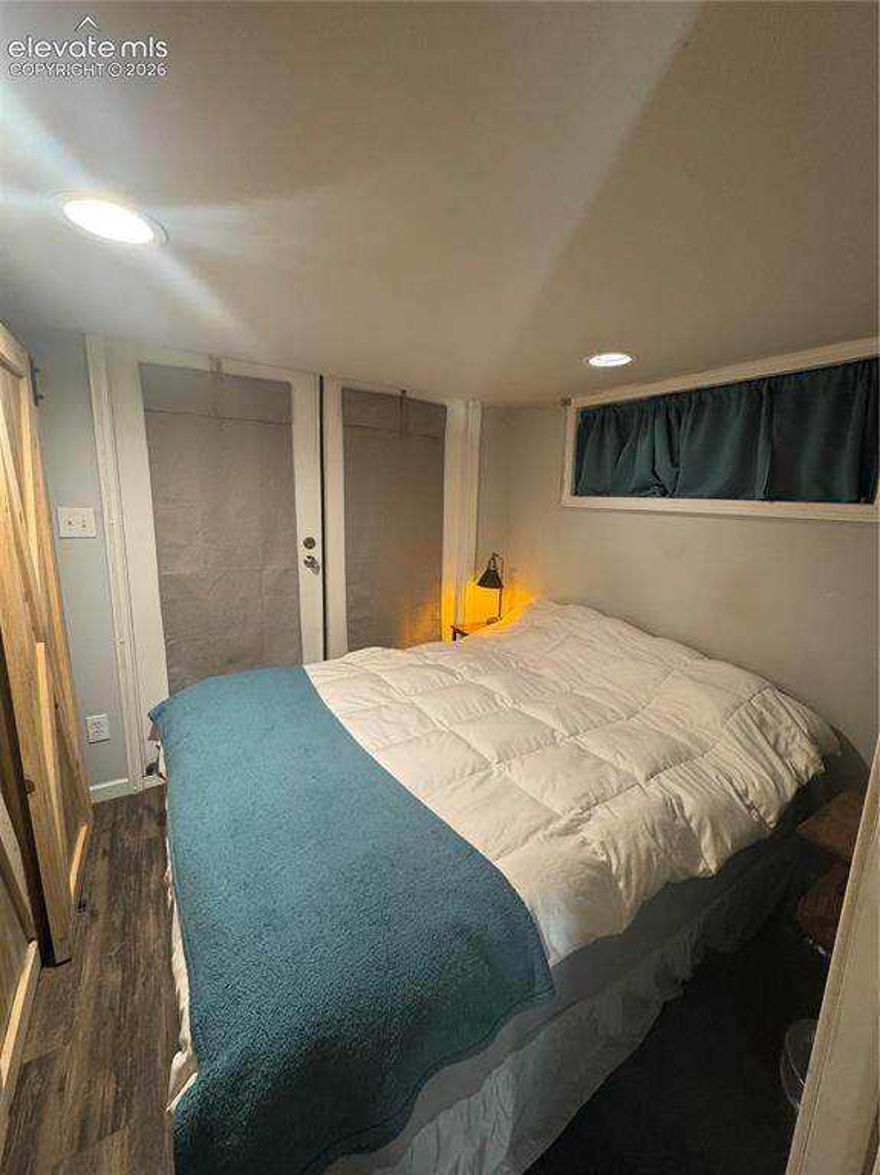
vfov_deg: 102.1
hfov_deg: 85.6
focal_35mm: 14
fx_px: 475
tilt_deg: -9.8
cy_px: 588
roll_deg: -1.6
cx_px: 440
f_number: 2.2
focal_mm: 2.22
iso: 320
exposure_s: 1/60
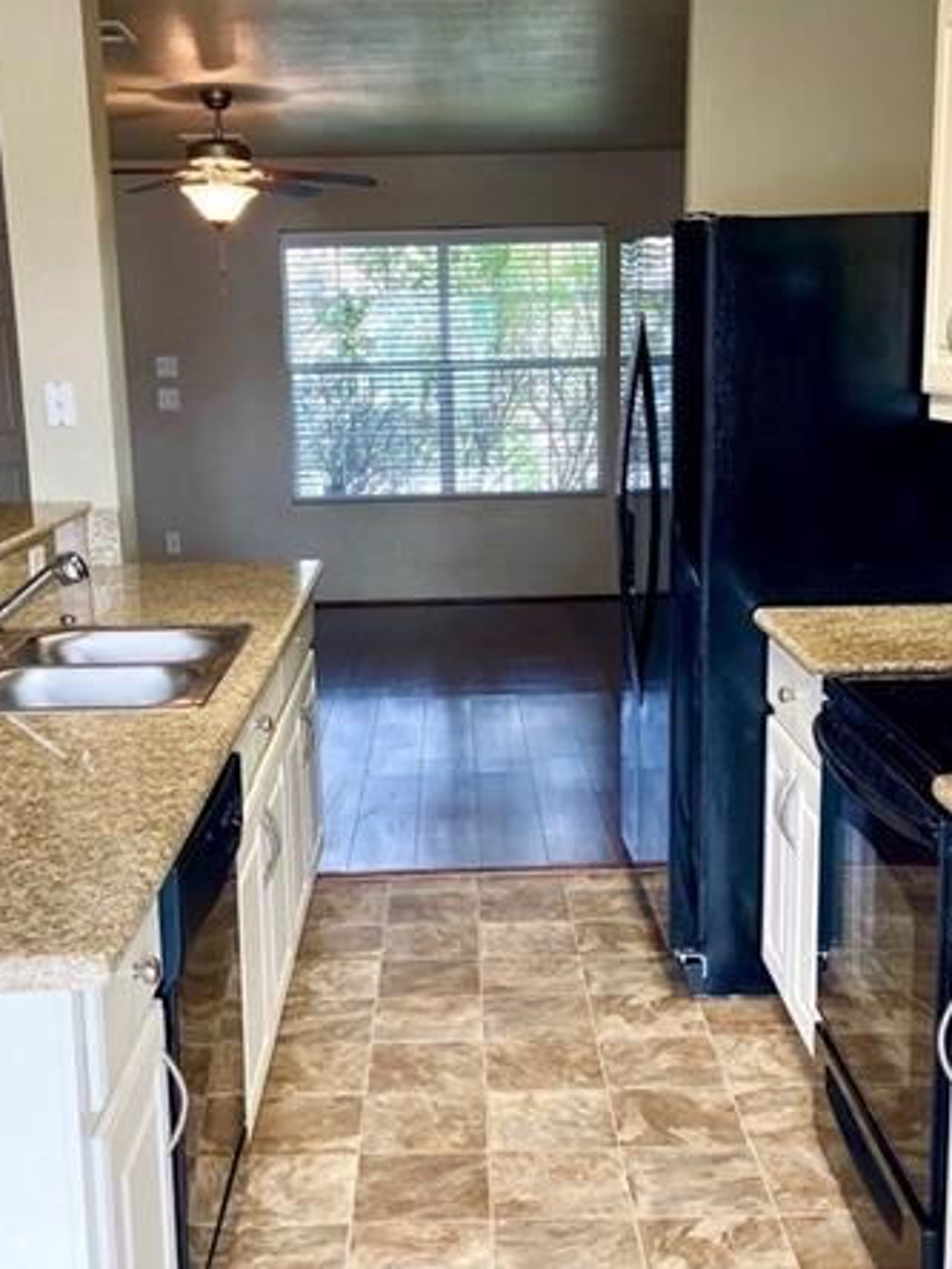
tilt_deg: -12.9
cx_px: 460
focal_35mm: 45
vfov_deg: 42.0
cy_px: 723
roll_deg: +0.6
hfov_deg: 32.2
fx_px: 1650
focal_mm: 4.25
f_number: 1.8
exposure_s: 1/120
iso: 80
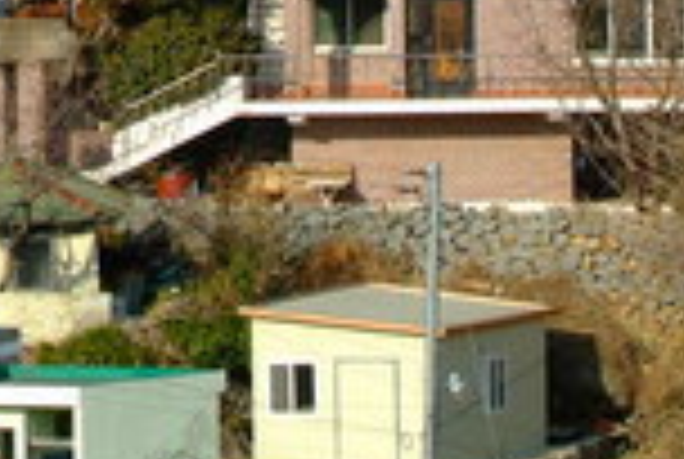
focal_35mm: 553
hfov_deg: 3.7
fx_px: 10527
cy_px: -81
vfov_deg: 2.5
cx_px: -502
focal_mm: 80
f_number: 6.7
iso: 200
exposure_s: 1/500
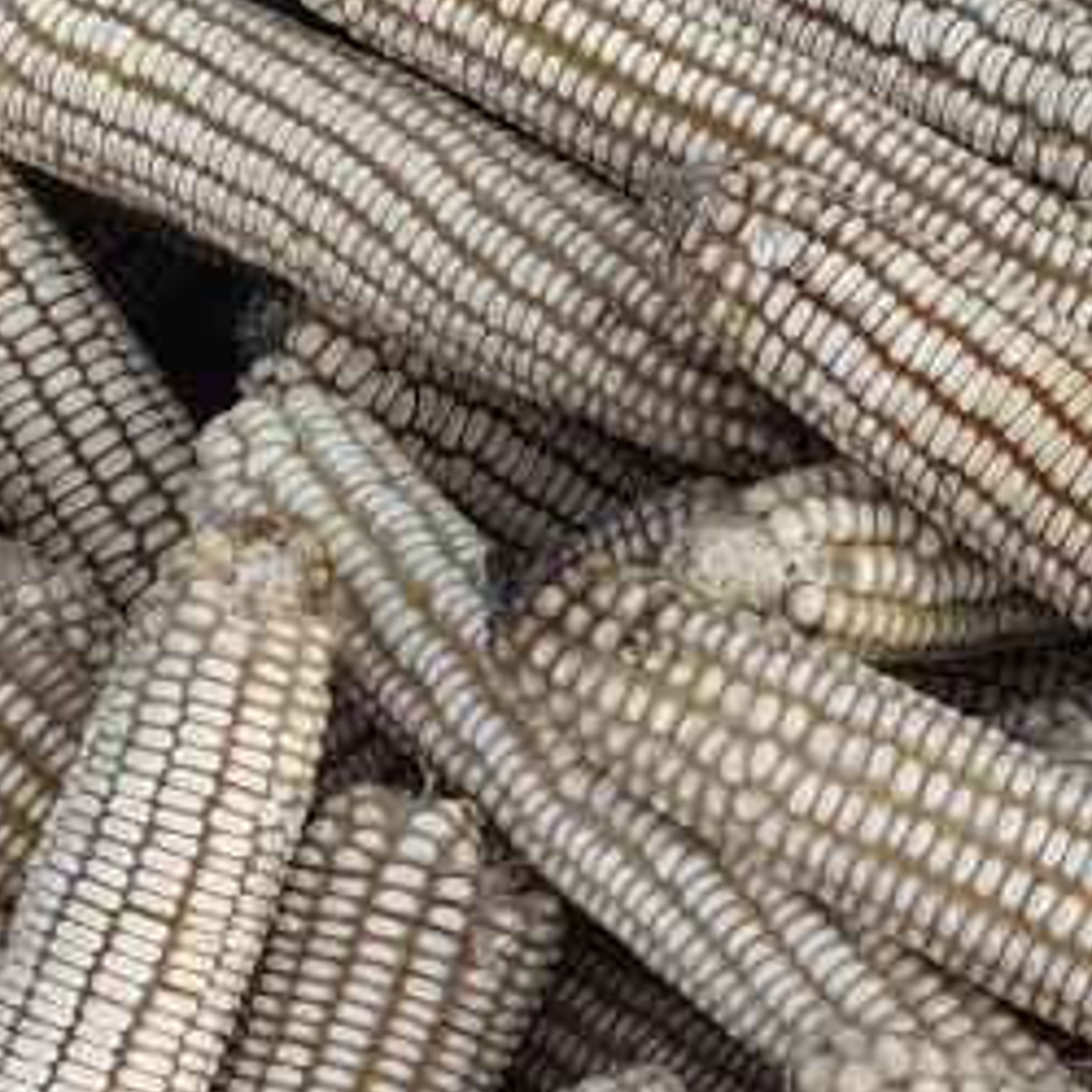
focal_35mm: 102
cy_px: 815
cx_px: 1035
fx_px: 3640
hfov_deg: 16.8
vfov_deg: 17.0
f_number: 1.9
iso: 50
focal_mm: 5.52
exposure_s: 1/1043
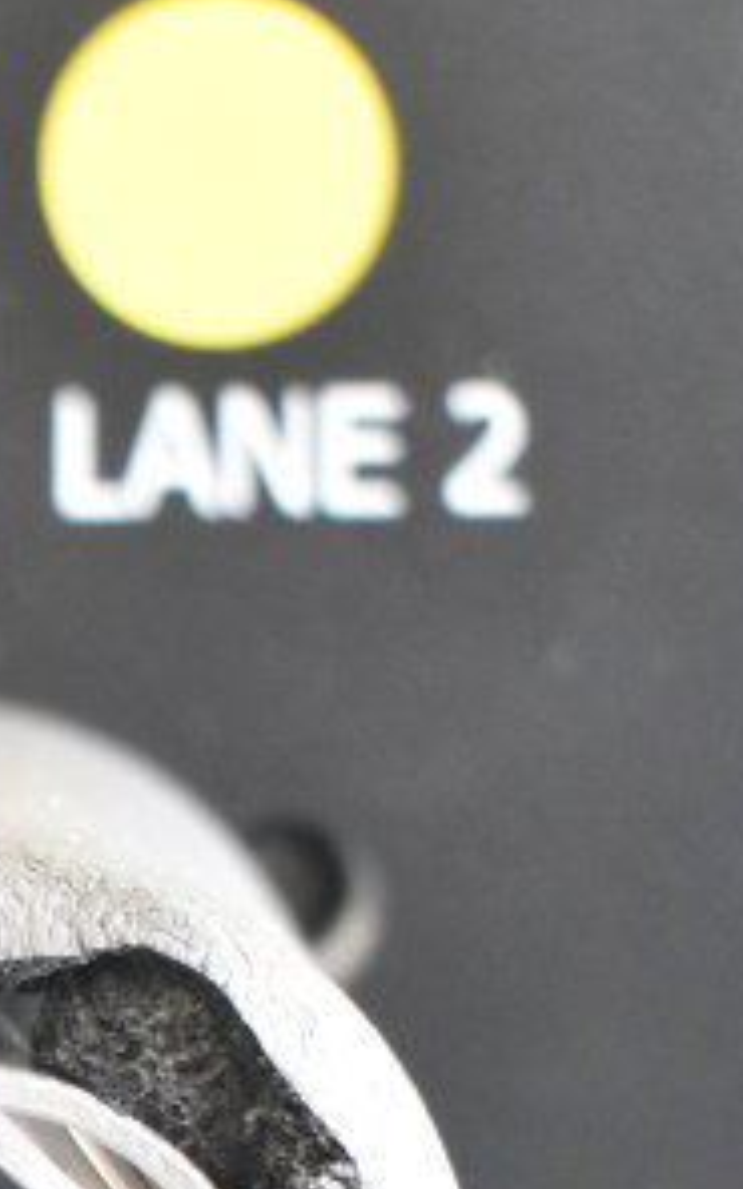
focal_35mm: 147
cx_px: -317
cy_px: 1312
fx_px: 4749
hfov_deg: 8.8
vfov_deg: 14.0
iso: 6400
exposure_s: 1/100
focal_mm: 31
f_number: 5
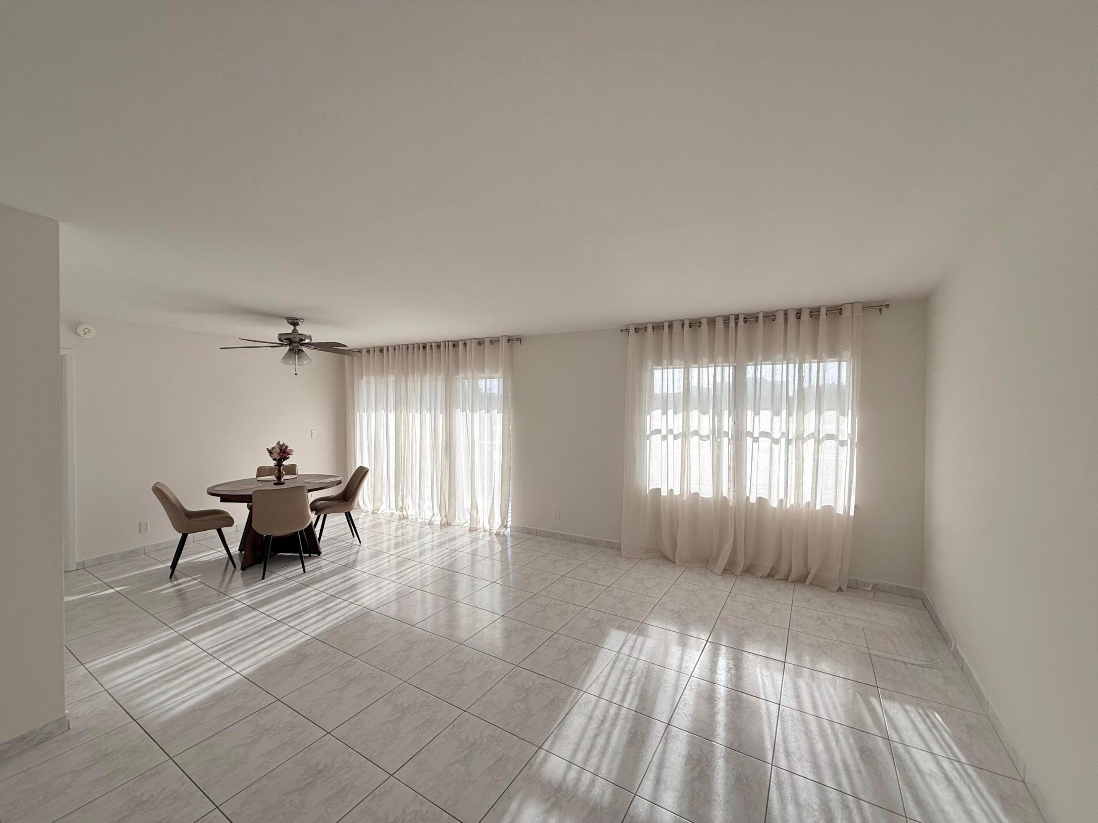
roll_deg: -0.3
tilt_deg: +0.0
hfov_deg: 102.1
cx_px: 549
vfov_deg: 85.7
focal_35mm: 14
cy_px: 412
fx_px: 444
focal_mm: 2.22
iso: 50
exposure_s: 1/1068
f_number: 2.2
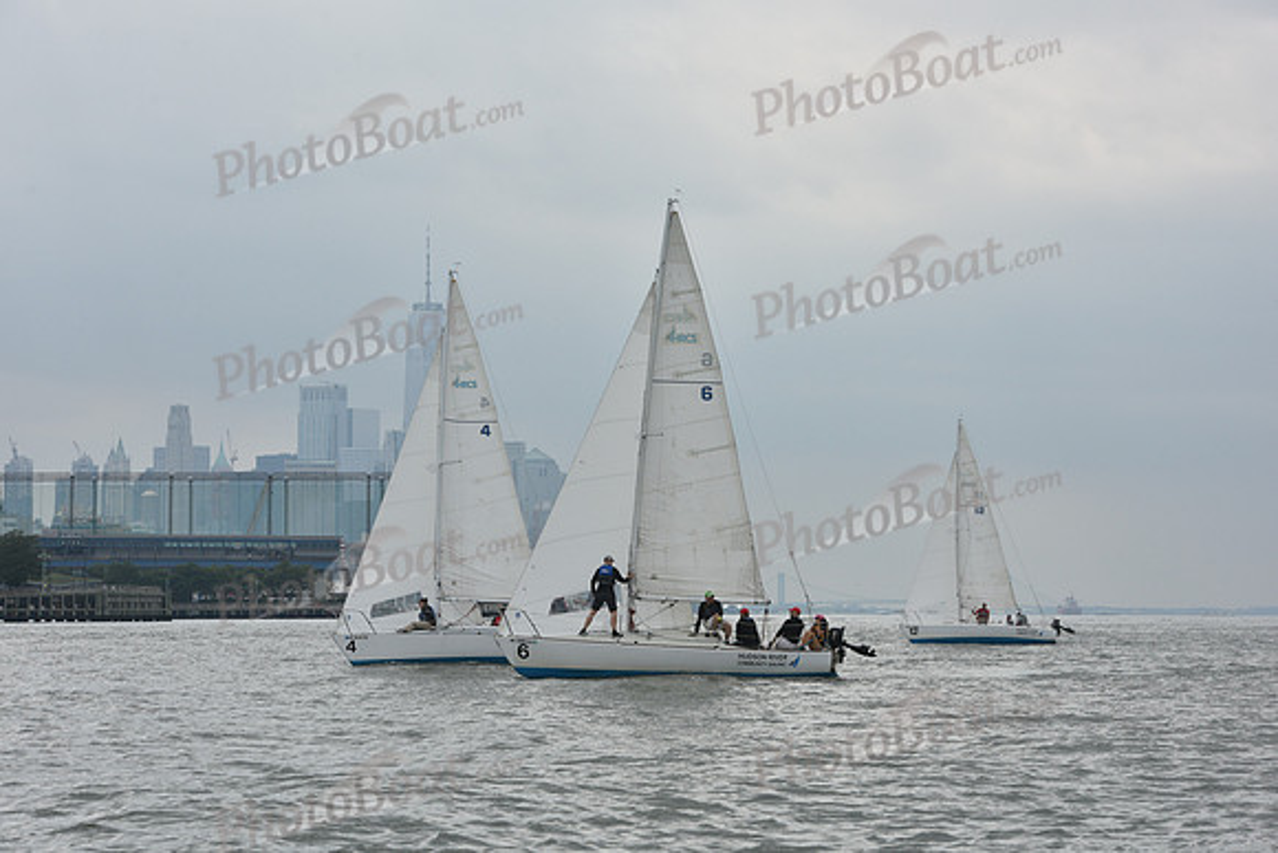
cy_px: 426
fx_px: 3551
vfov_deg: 13.7
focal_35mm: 100
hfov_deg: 20.4
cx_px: 639
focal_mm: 100
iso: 320
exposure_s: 1/1250
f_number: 10
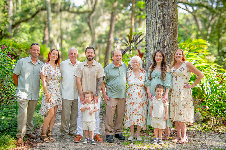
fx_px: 289
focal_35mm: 46
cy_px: 75
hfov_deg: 42.8
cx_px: 113
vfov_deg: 29.2
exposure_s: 1/250
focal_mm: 46
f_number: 4
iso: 400
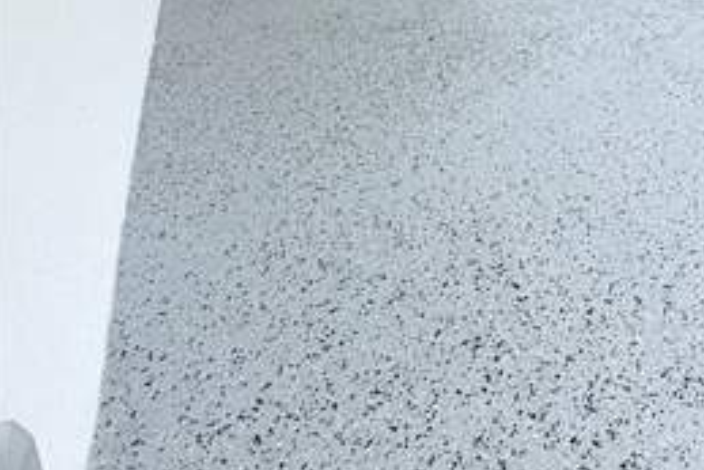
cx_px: 641
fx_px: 704
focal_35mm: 36
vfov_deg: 29.9
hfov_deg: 47.4
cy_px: -133
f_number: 2.2
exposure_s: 1/770
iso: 32
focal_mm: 2.22
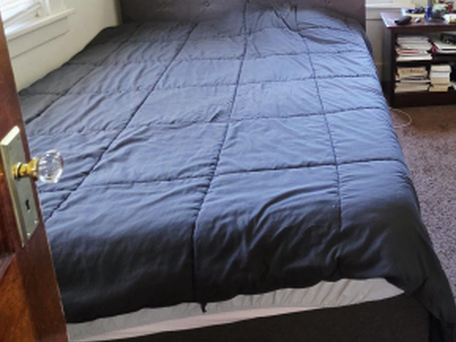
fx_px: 395
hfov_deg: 54.3
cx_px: 387
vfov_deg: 41.8
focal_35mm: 30
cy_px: 16
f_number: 1.9
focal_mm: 2.2
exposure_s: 1/60
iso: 160
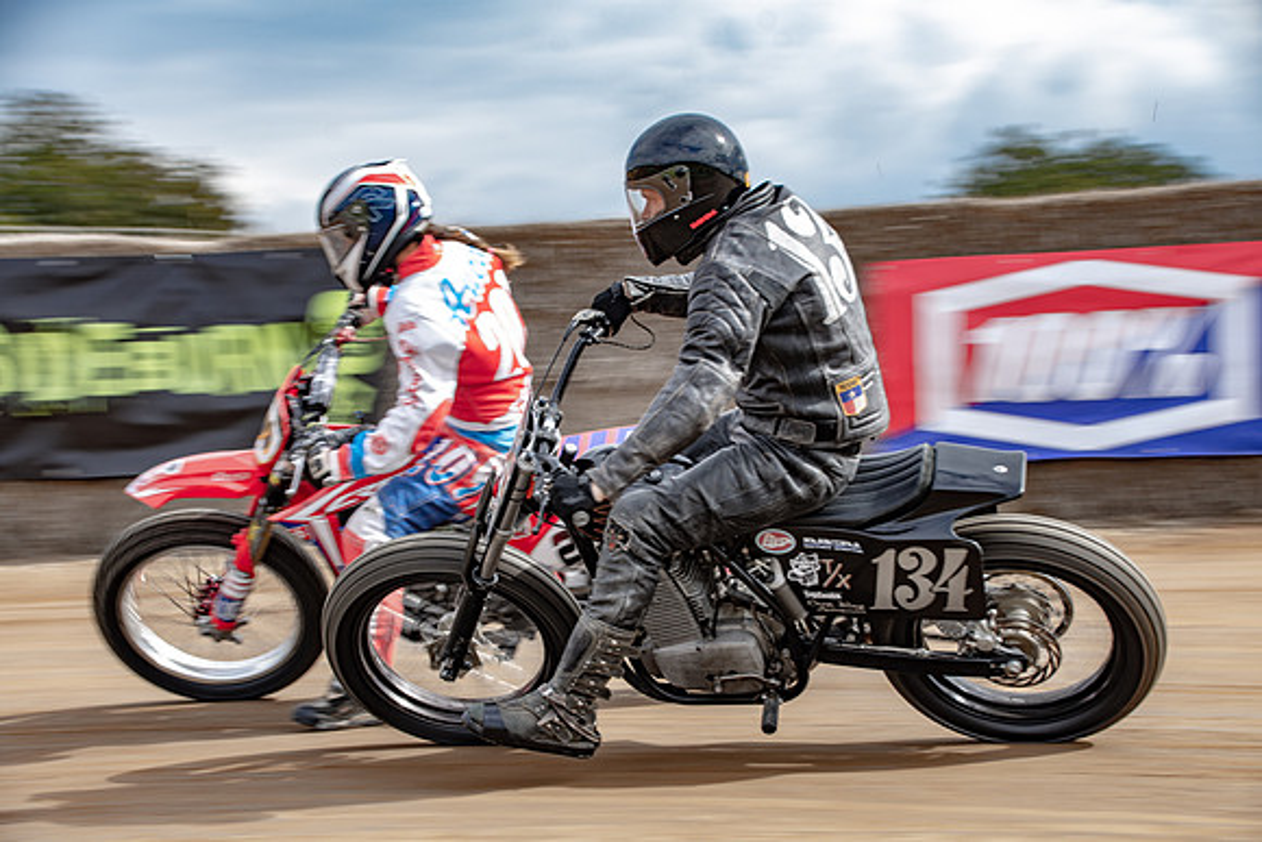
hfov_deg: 20.6
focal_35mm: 99
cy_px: 421
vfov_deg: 13.8
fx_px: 3471
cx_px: 631
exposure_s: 1/125
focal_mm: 66
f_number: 8
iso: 125
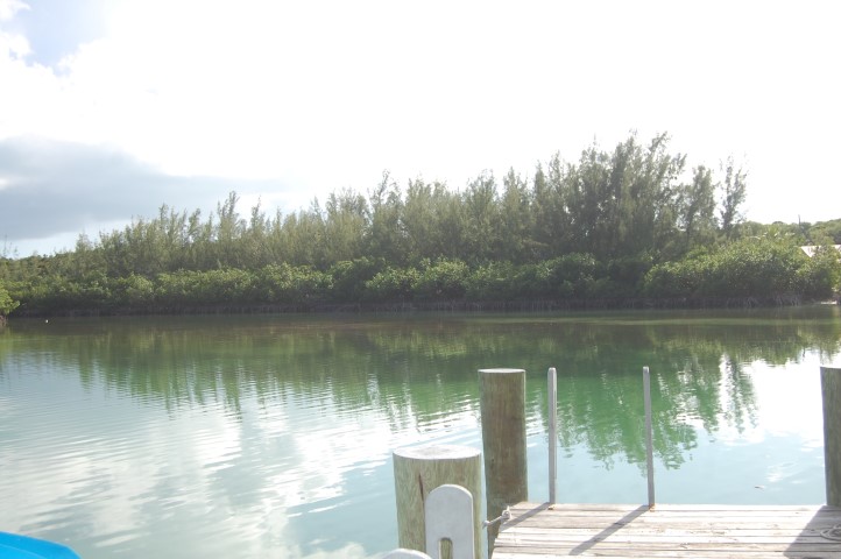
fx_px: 910
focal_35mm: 39
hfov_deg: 49.6
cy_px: 280
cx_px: 420
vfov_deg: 34.1
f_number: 7.1
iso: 200
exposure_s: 1/500
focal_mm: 26
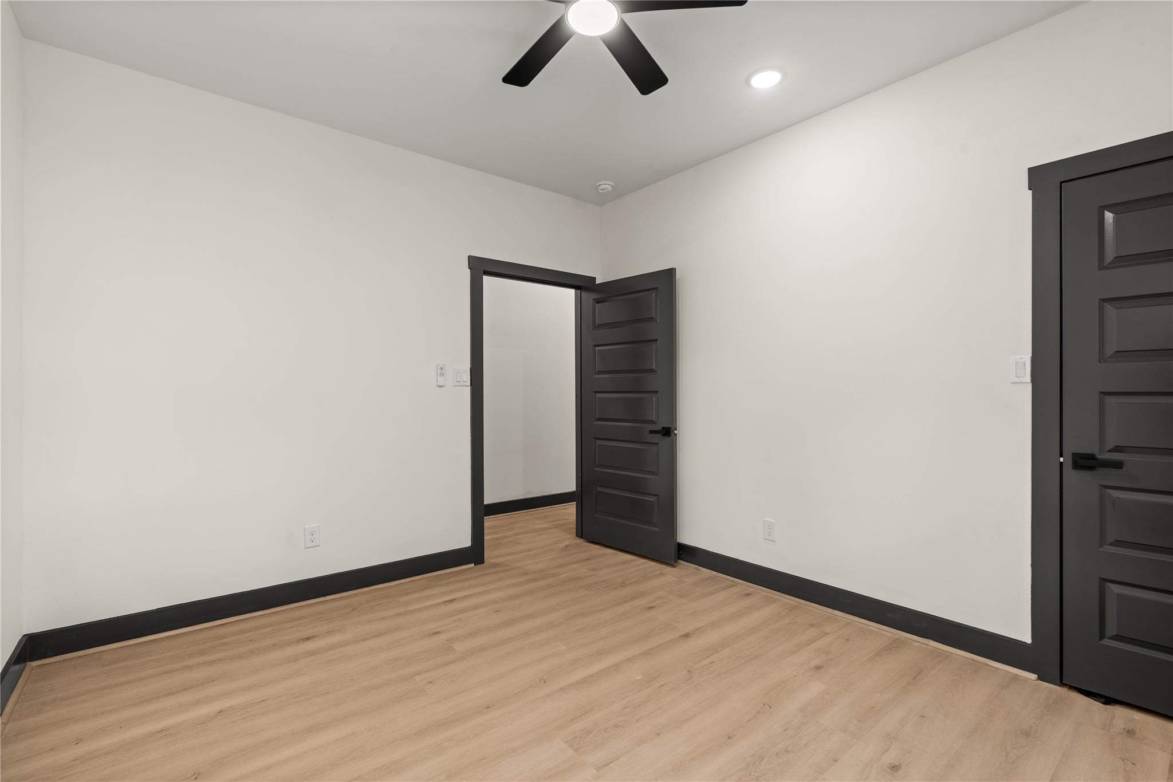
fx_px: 521
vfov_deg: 73.7
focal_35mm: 16
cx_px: 586
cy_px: 391
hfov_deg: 96.7
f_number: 9
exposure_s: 2.5
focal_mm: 16
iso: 200
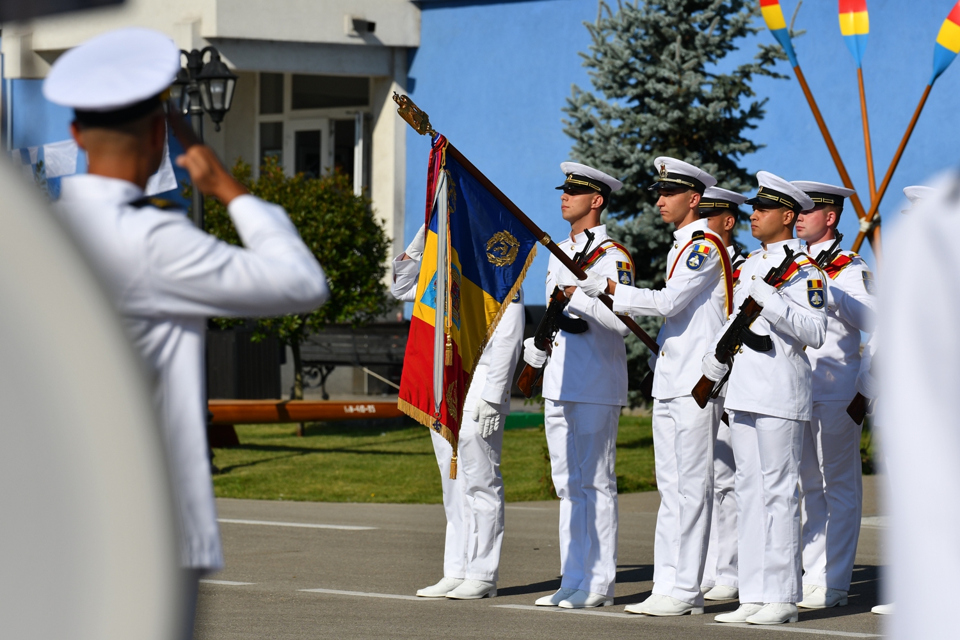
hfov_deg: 10.5
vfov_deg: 7.0
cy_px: 320
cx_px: 480
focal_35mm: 195
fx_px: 5200
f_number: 4.5
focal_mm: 130
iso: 160
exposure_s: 1/3200
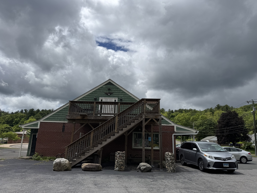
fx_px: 178
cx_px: 128
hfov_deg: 71.6
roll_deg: -1.8
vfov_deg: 56.8
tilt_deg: +14.4
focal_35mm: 24
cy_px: 96
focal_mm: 6.76
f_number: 1.78
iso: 80
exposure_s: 1/12346
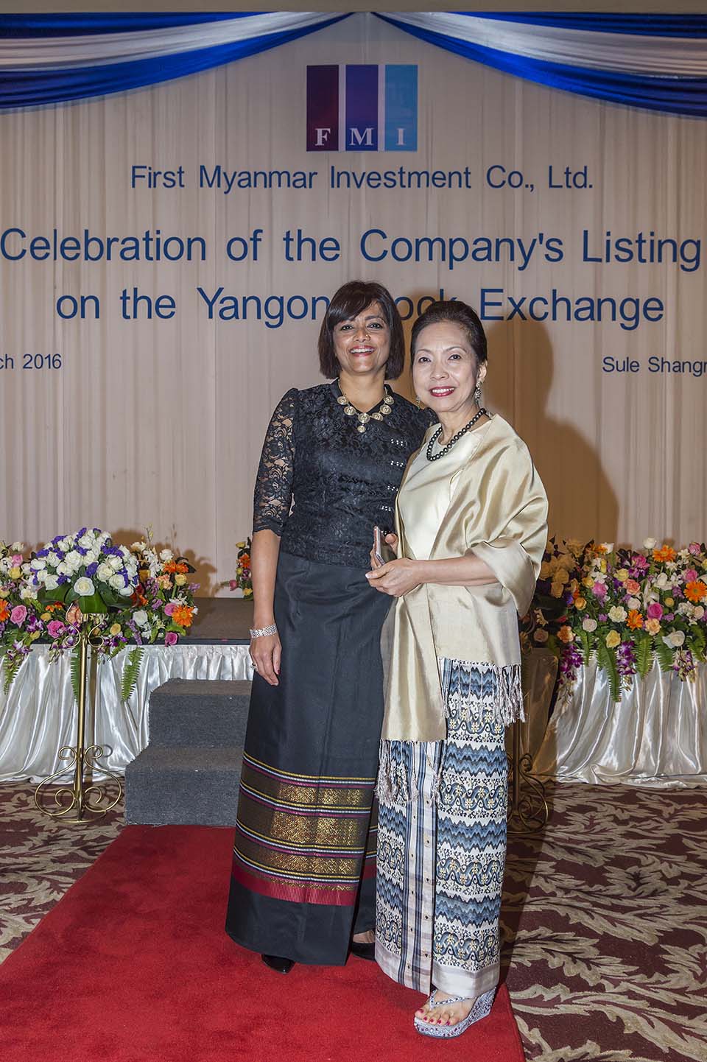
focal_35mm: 31
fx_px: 914
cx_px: 354
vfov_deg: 60.3
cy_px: 531
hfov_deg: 42.3
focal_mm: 31
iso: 640
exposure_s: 1/250
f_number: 8
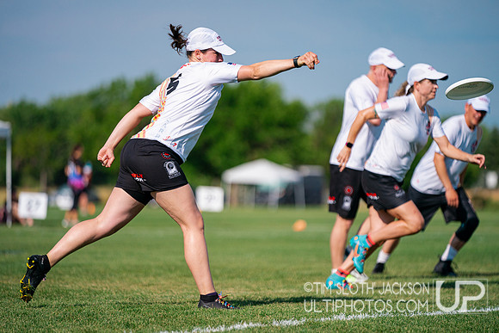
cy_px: 166
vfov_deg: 6.9
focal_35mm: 198
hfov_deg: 10.4
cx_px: 250
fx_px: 2745
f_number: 2.8
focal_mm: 198
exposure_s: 1/10000
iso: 400
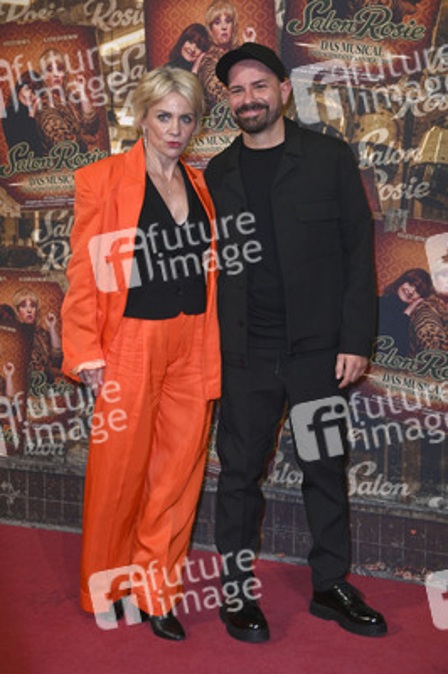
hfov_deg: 19.4
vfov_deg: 28.9
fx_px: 1309
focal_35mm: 70
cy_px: 337
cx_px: 224
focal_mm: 70
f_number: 5.6
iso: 1250
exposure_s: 1/250
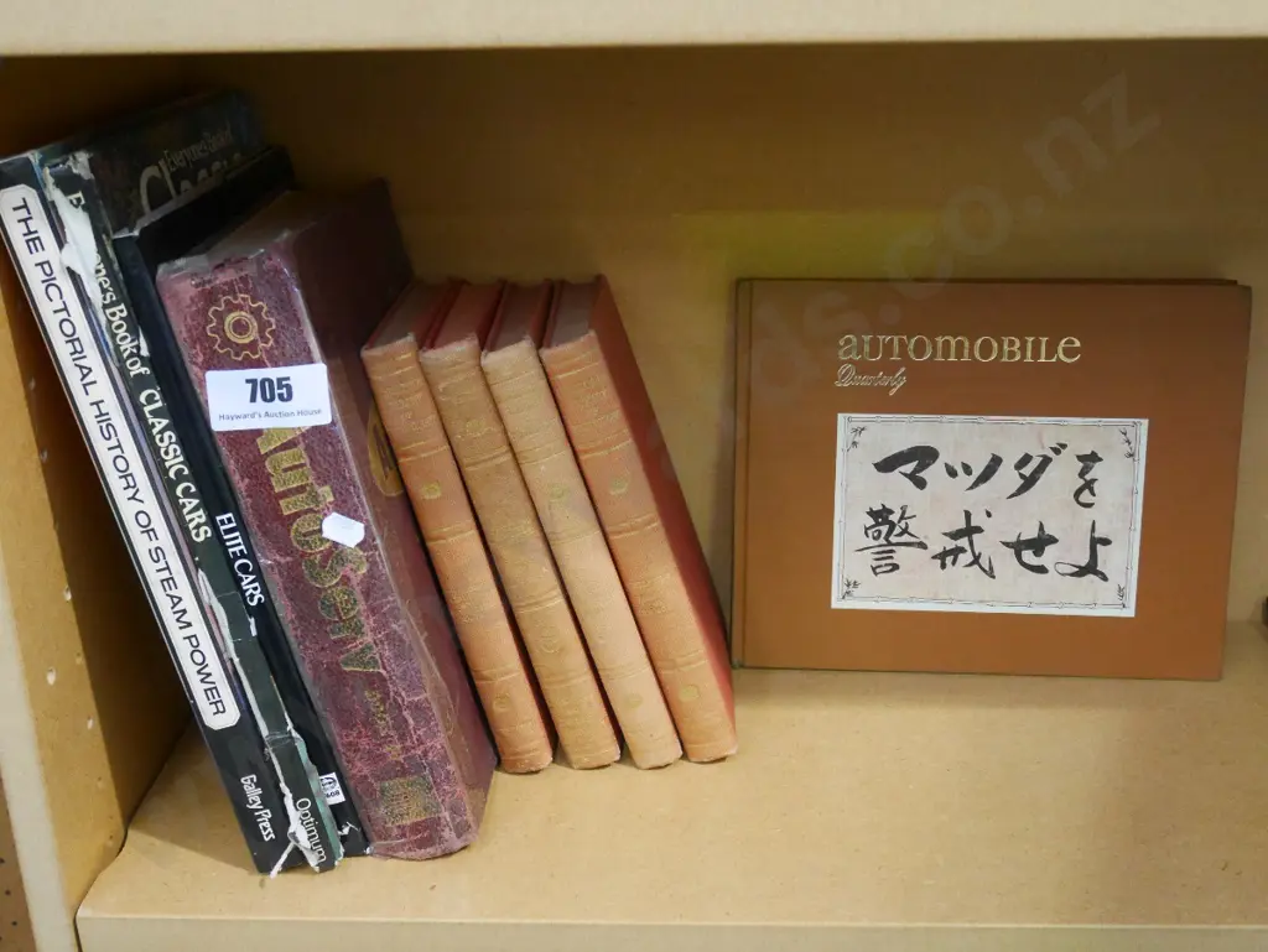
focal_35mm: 40
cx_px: 634
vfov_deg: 36.0
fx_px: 1466
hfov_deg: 46.8
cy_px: 476
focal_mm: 20
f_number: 4.6
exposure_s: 1/40
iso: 3200
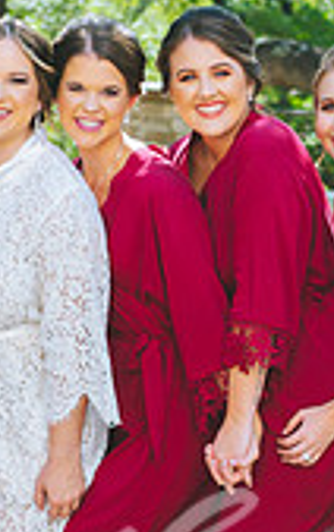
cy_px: 312
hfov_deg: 7.8
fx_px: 2441
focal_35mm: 168
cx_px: 76
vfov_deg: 12.4
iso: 250
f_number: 2.8
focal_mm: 48
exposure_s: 1/640
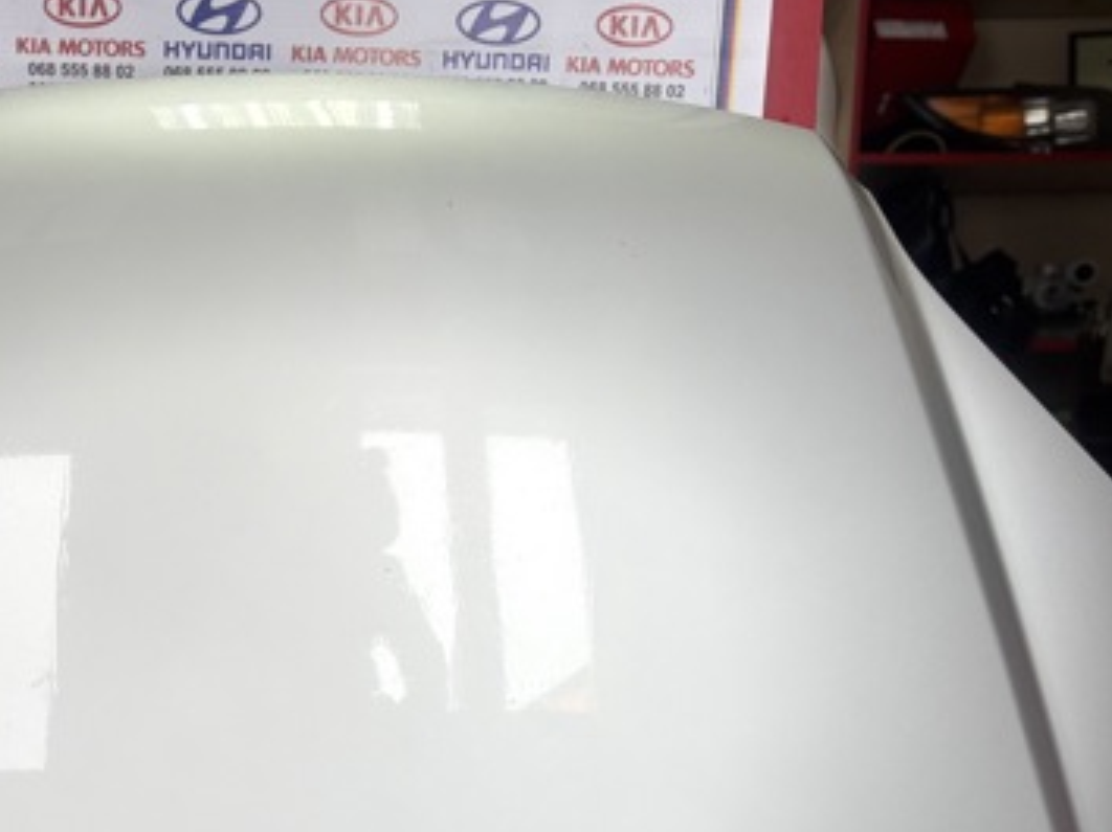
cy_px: 686
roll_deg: +0.1
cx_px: 295
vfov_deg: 30.0
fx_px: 1509
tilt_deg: -9.7
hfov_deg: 39.5
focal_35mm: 47
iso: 100
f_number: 1.6
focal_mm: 5.96
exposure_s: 1/121
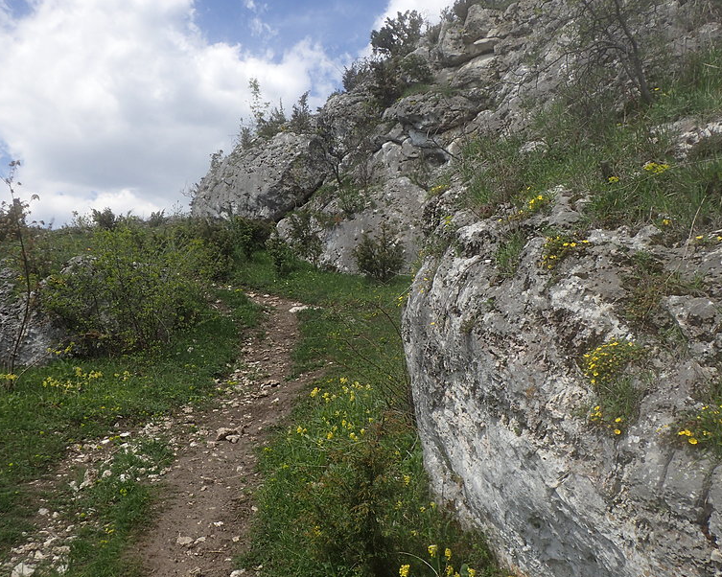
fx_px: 748
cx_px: 344
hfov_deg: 51.5
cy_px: 292
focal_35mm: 35
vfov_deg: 42.2
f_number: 3.2
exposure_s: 1/1000
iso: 100
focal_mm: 5.5
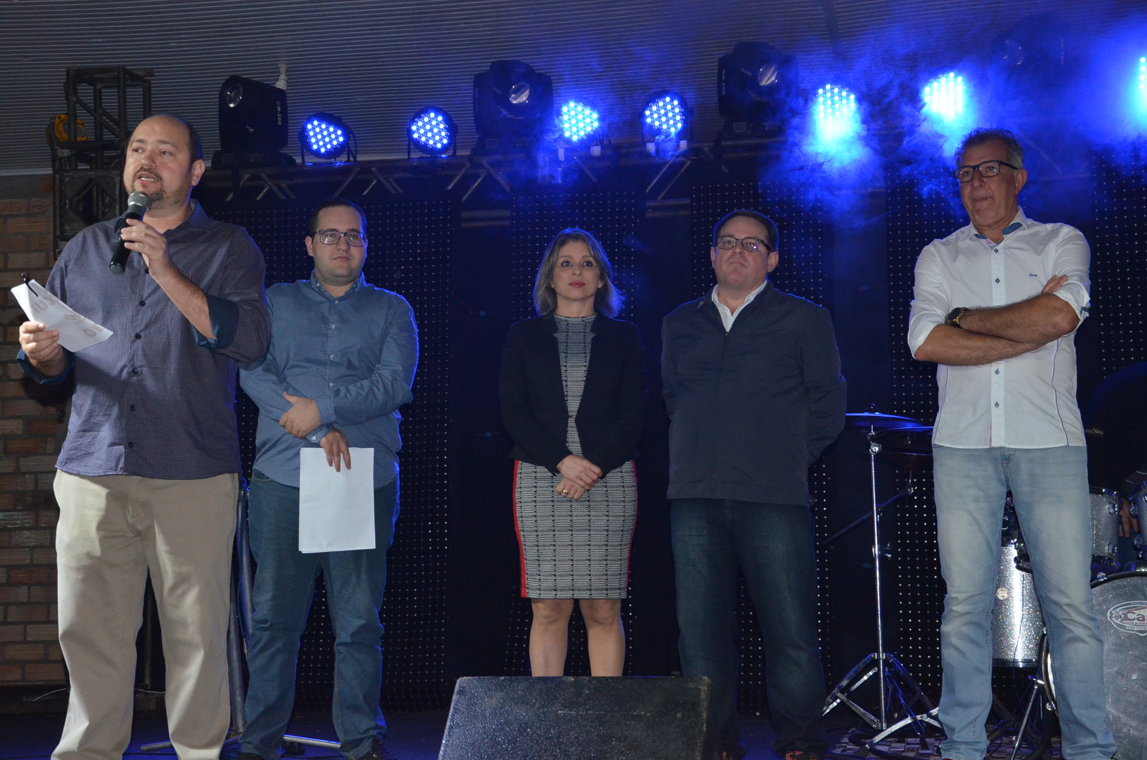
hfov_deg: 33.5
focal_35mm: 60
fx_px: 1908
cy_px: 380
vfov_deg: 22.5
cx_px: 574
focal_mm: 40
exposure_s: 1/160
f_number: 6.3
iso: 2500
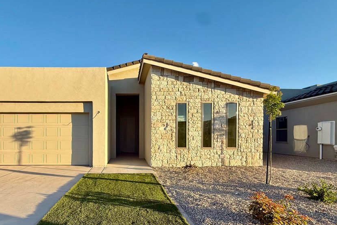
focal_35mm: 21
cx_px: 130
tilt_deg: -0.4
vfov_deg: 58.8
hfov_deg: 80.0
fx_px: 197
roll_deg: -0.4
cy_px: 139
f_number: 2.2
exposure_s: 1/770
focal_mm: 2.22
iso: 50
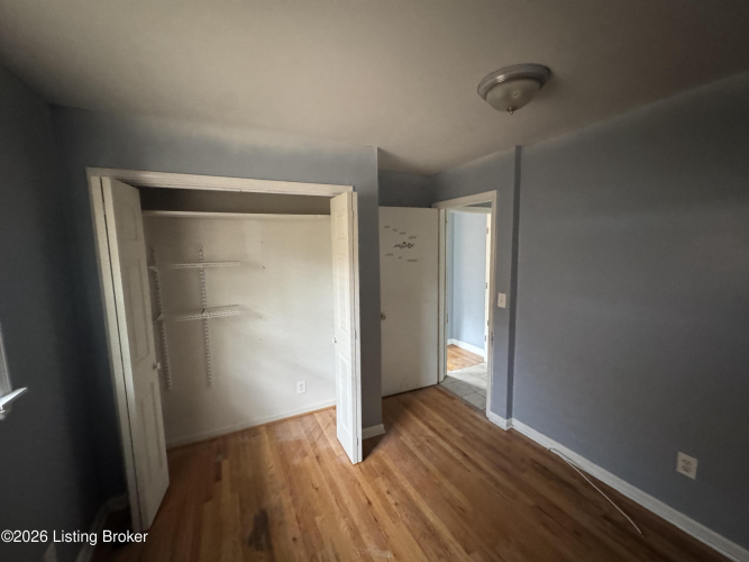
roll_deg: +0.8
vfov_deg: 85.7
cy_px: 281
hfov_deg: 102.1
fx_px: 303
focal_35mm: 14
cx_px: 374
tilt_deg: -2.4
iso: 1250
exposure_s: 1/60
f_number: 2.2
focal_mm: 2.22
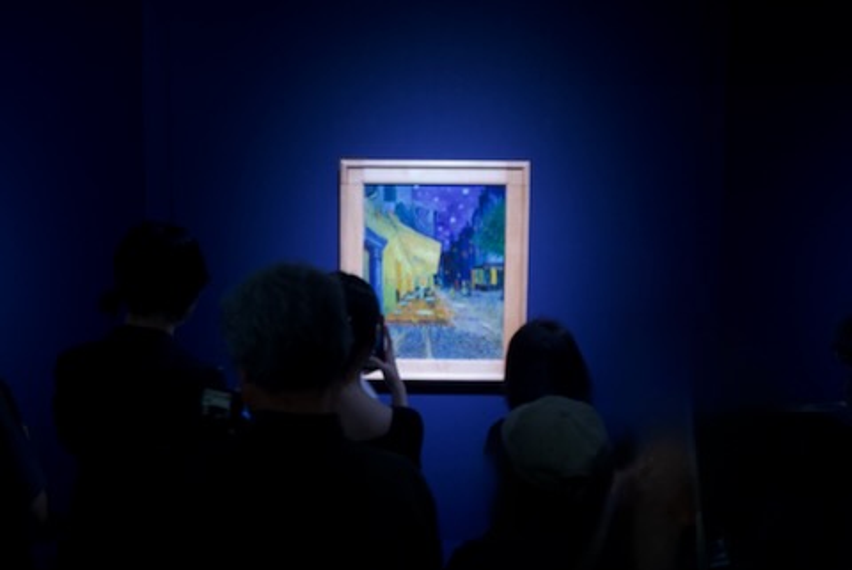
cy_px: 285
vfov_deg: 46.5
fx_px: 663
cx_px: 426
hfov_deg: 65.4
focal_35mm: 28
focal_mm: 18.3
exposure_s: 1/30
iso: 5000
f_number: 2.8
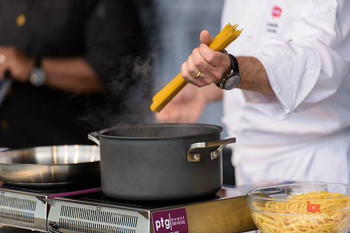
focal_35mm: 200
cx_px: 175
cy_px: 116
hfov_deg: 10.3
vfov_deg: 6.9
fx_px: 1945
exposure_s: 1/1250
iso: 250
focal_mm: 200
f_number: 3.2
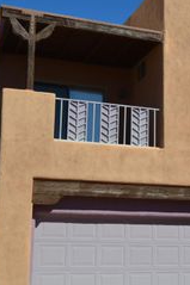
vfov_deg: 29.3
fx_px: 547
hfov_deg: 19.4
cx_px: 171
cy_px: 149
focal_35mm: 69
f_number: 9
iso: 100
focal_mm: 22
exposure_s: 1/320
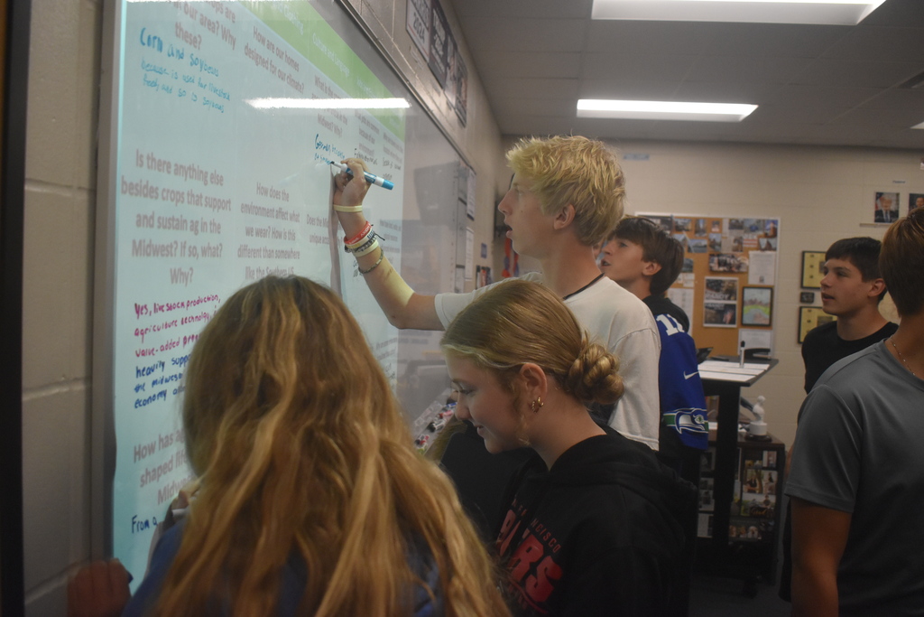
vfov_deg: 40.0
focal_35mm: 33
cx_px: 462
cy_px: 308
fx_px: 847
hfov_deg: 57.2
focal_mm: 22
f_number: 3.8
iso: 2000
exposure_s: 1/500
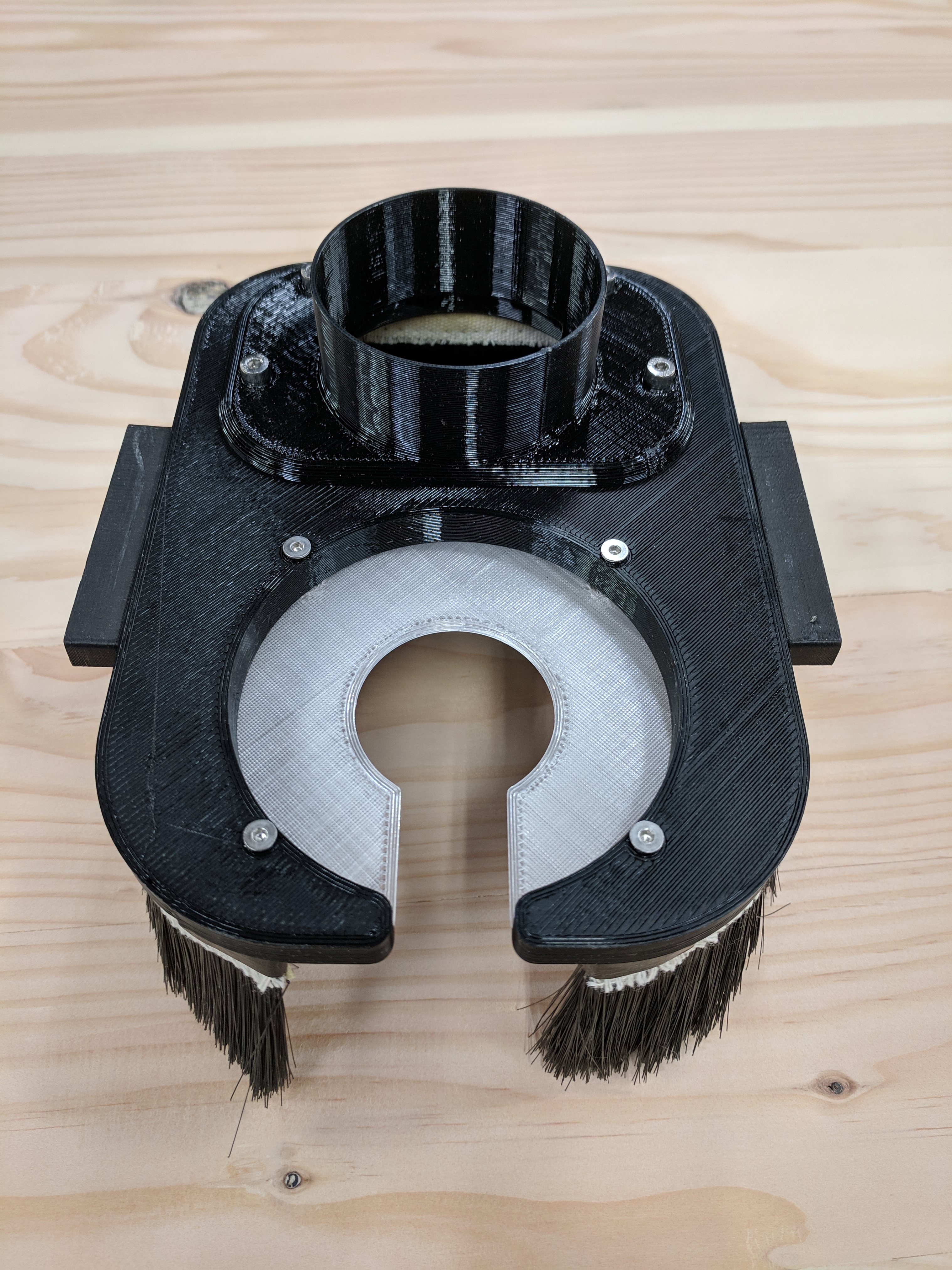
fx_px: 953
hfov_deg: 53.1
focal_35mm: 26
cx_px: 476
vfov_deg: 67.3
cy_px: 635
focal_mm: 4.67
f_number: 2
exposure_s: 1/120
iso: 196
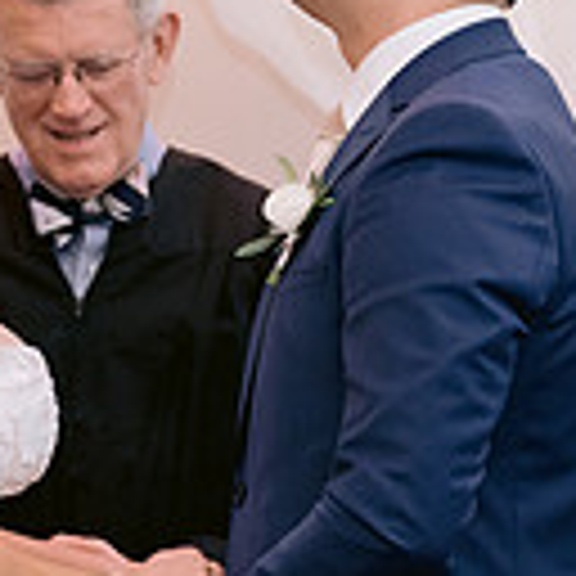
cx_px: 35
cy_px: 447
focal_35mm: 232
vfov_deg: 7.5
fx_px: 4368
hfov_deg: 7.5
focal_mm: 50
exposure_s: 1/160
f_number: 2.8
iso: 1250
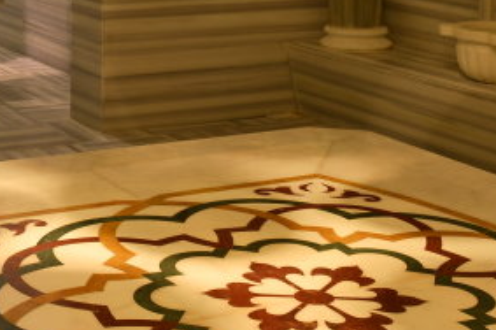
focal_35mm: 87
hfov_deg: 23.0
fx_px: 1197
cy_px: -140
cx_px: 93
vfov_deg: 14.7
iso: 400
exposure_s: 2
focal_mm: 24
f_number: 6.3
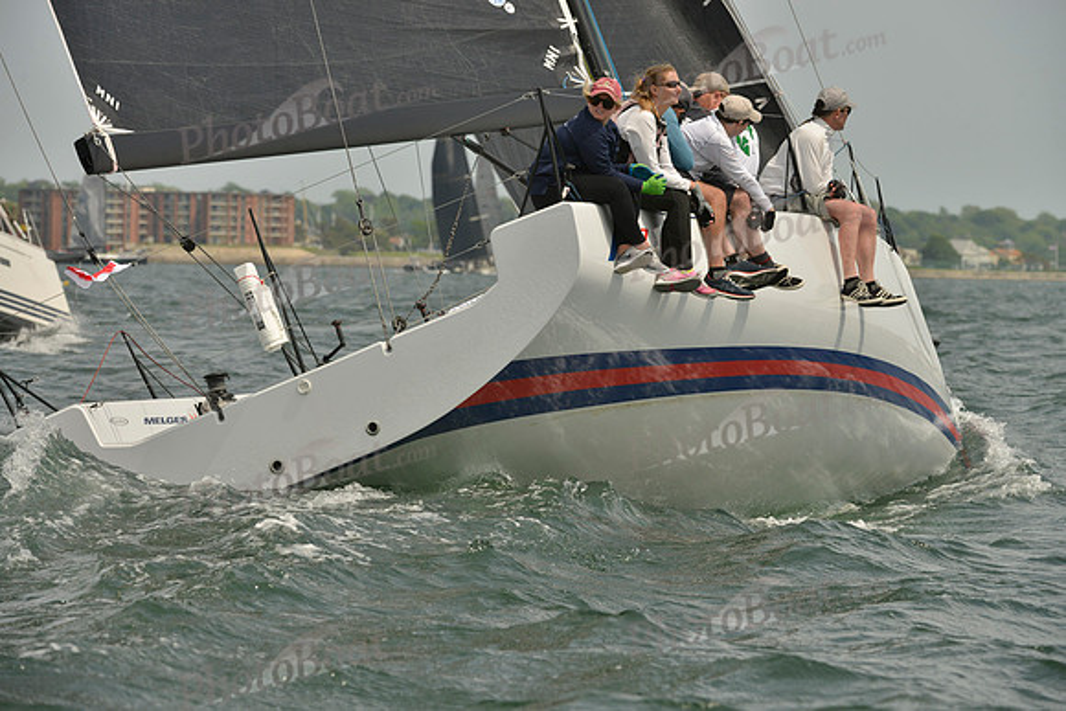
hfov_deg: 10.3
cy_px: 356
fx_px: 5923
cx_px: 533
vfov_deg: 6.9
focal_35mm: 200
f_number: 8
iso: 280
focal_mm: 200
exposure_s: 1/1250
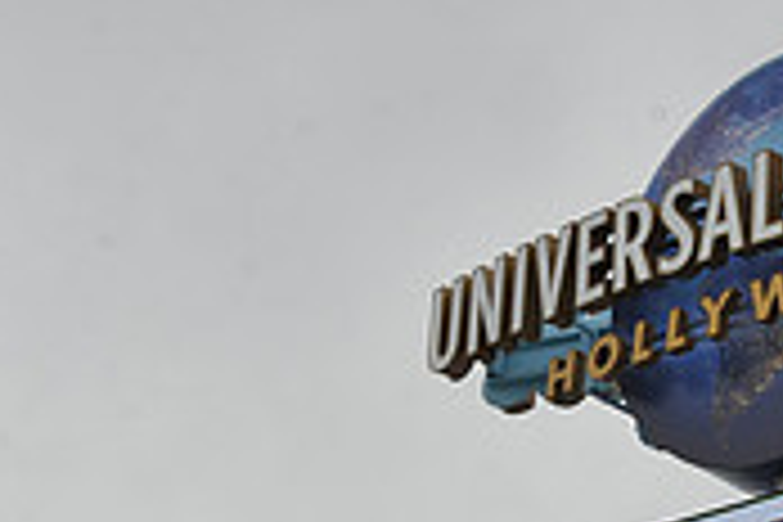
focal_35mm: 326
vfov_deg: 4.2
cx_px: 846
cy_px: 634
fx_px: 7090
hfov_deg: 6.3
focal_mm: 98
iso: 400
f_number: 10
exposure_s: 1/200
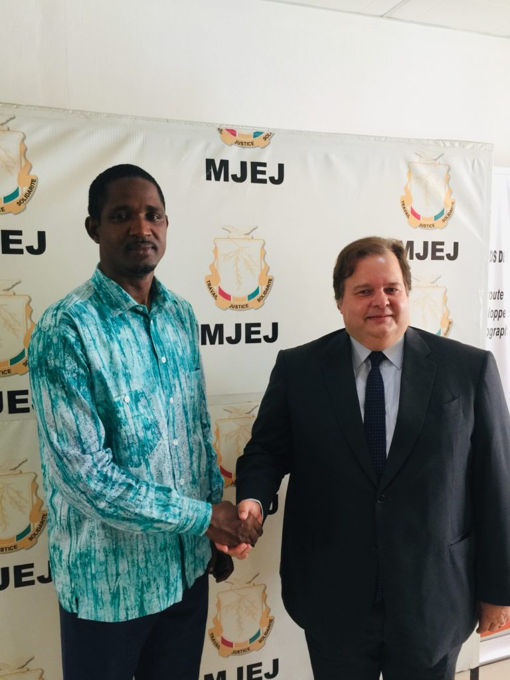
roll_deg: +1.0
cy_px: 340
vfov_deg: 61.7
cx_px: 255
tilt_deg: -4.7
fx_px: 570
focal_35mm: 29
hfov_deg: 48.2
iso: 80
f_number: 2.2
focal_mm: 4.15
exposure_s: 1/17
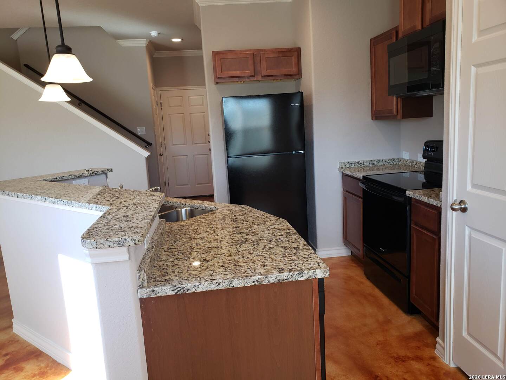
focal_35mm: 26
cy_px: 190
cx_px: 253
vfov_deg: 53.1
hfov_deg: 67.3
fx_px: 380
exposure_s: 1/60
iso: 80
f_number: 2.4
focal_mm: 4.3
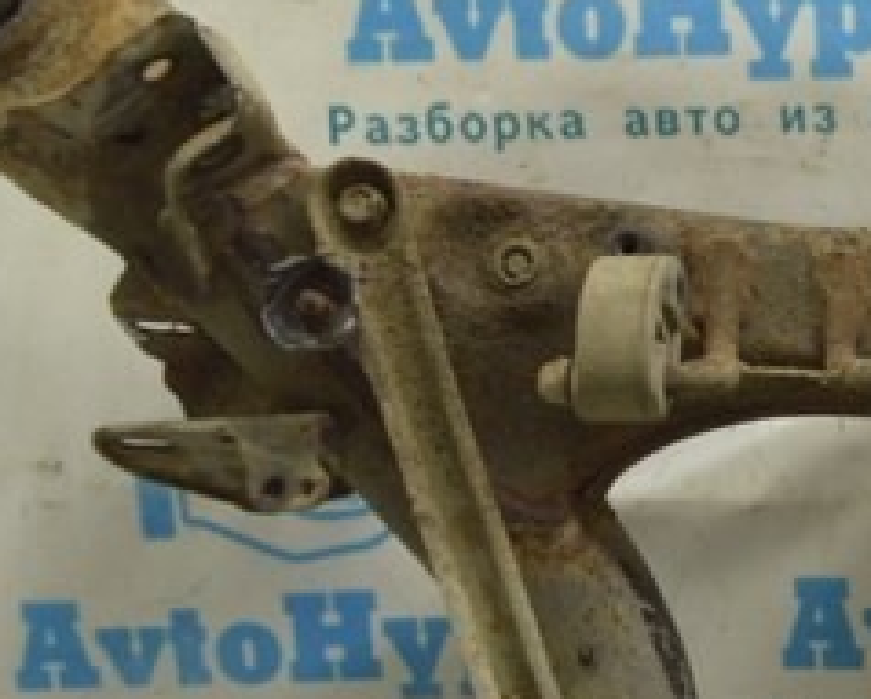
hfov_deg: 14.4
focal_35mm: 127
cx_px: 1208
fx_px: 3278
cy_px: 683
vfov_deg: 12.0
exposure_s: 1/20
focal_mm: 21
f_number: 5.6
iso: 400
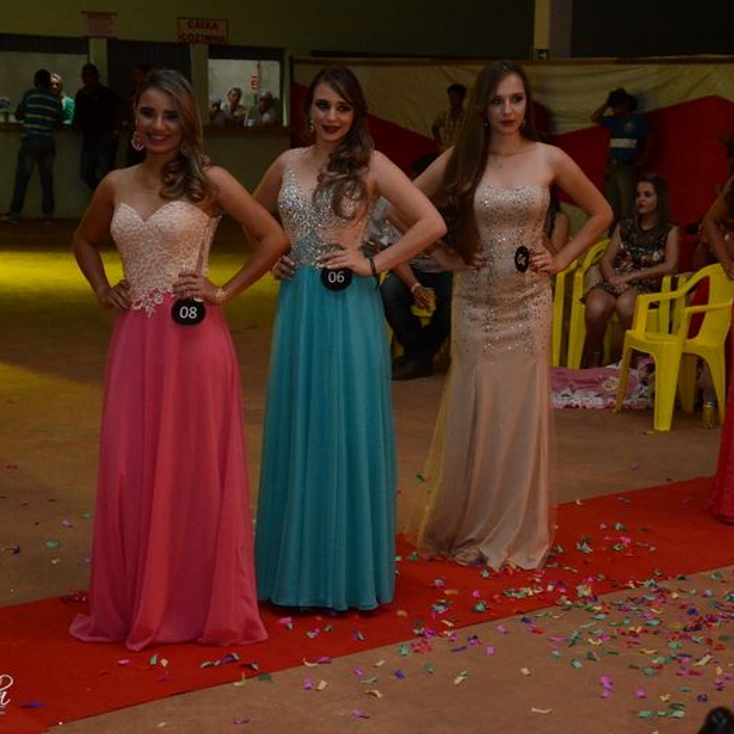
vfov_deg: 23.4
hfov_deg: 23.3
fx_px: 1775
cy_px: 366
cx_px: 458
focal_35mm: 74
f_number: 4.5
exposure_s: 1/50
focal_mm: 38
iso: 3200
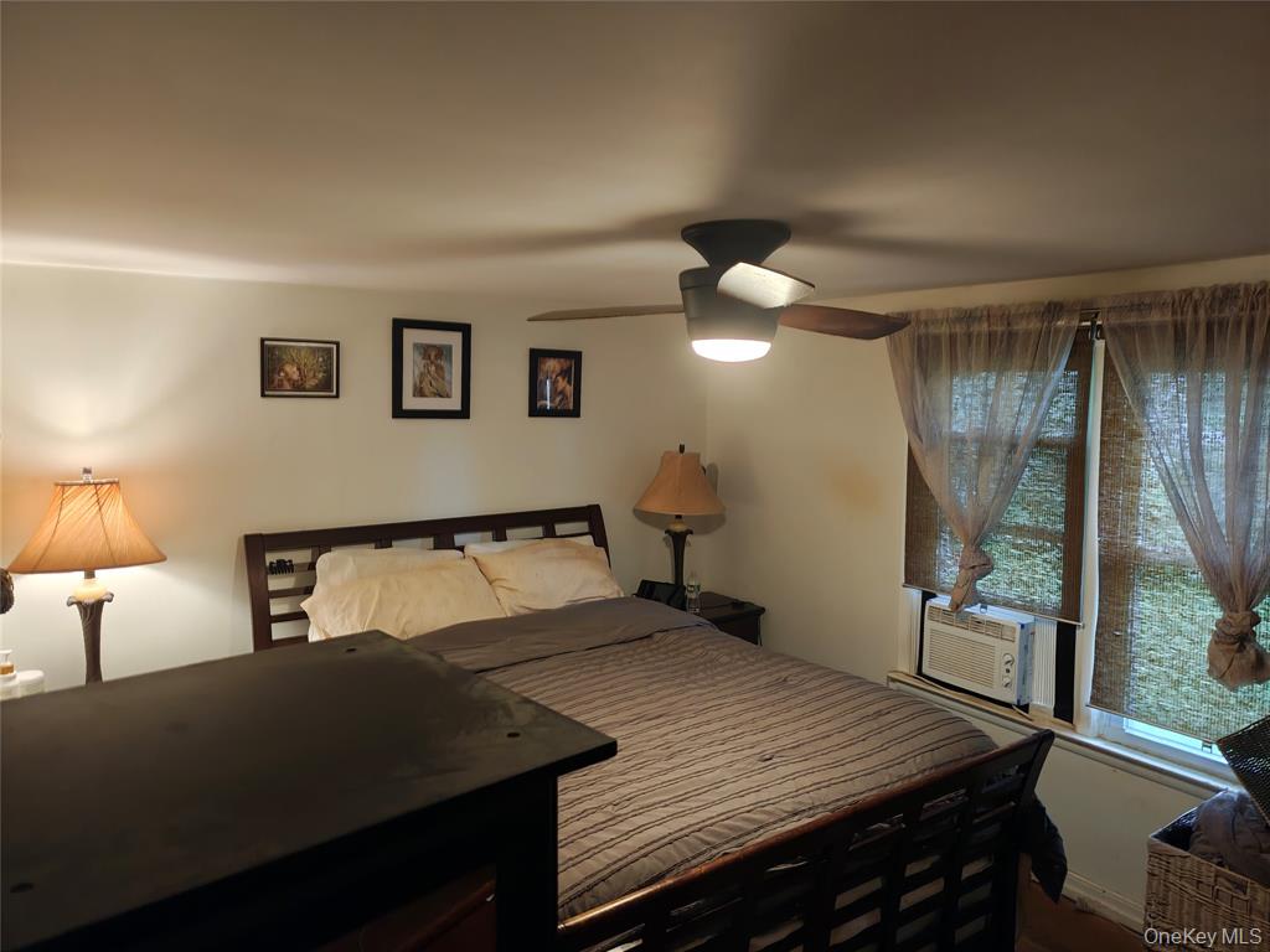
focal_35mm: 24
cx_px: 635
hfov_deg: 71.6
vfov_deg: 56.8
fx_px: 881
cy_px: 476
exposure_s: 1/30
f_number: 1.8
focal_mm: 5.41
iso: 3316
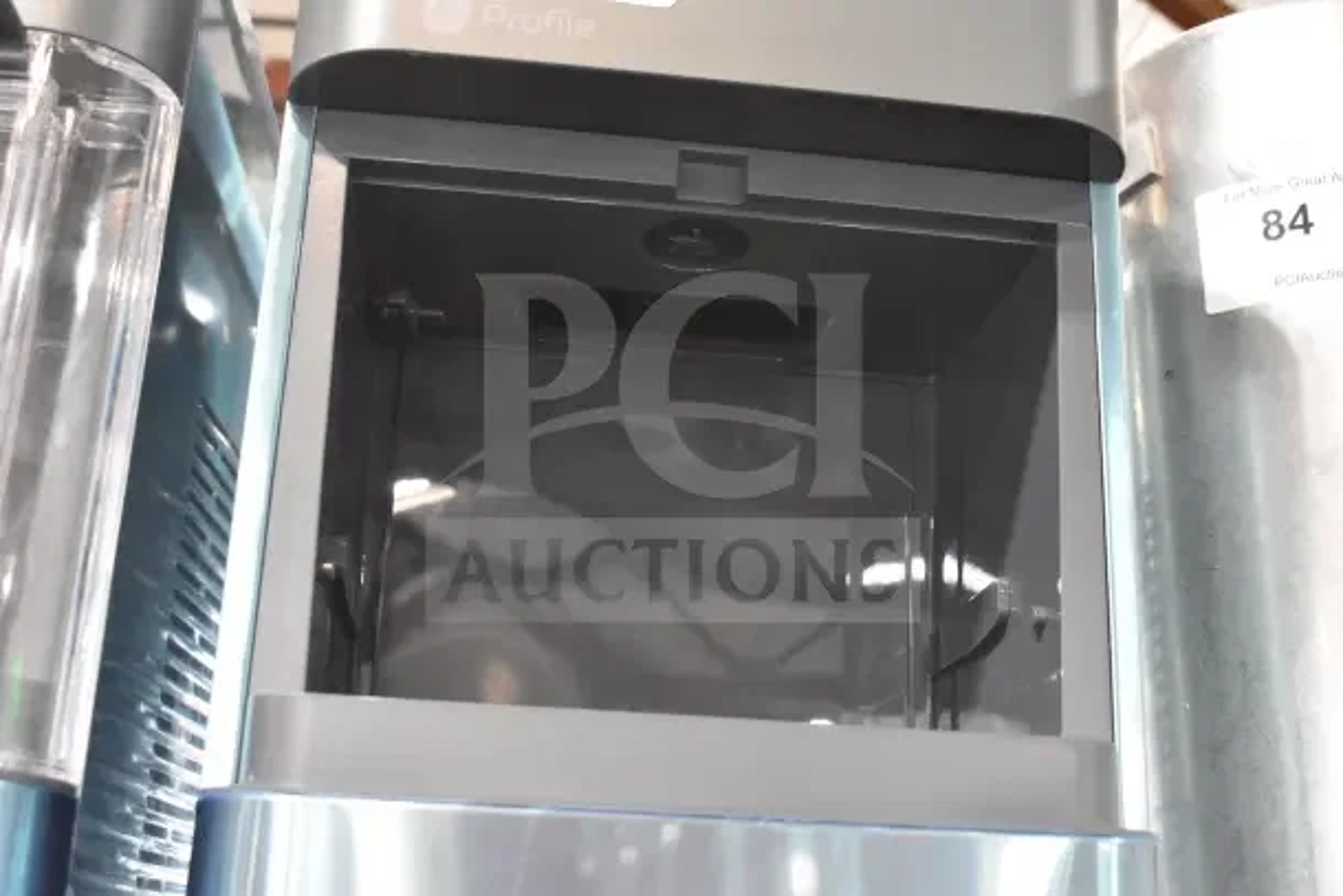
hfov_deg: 46.4
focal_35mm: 42
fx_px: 1567
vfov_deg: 31.9
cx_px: 672
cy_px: 448
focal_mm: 28
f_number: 5.6
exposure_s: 1/125
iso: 6400
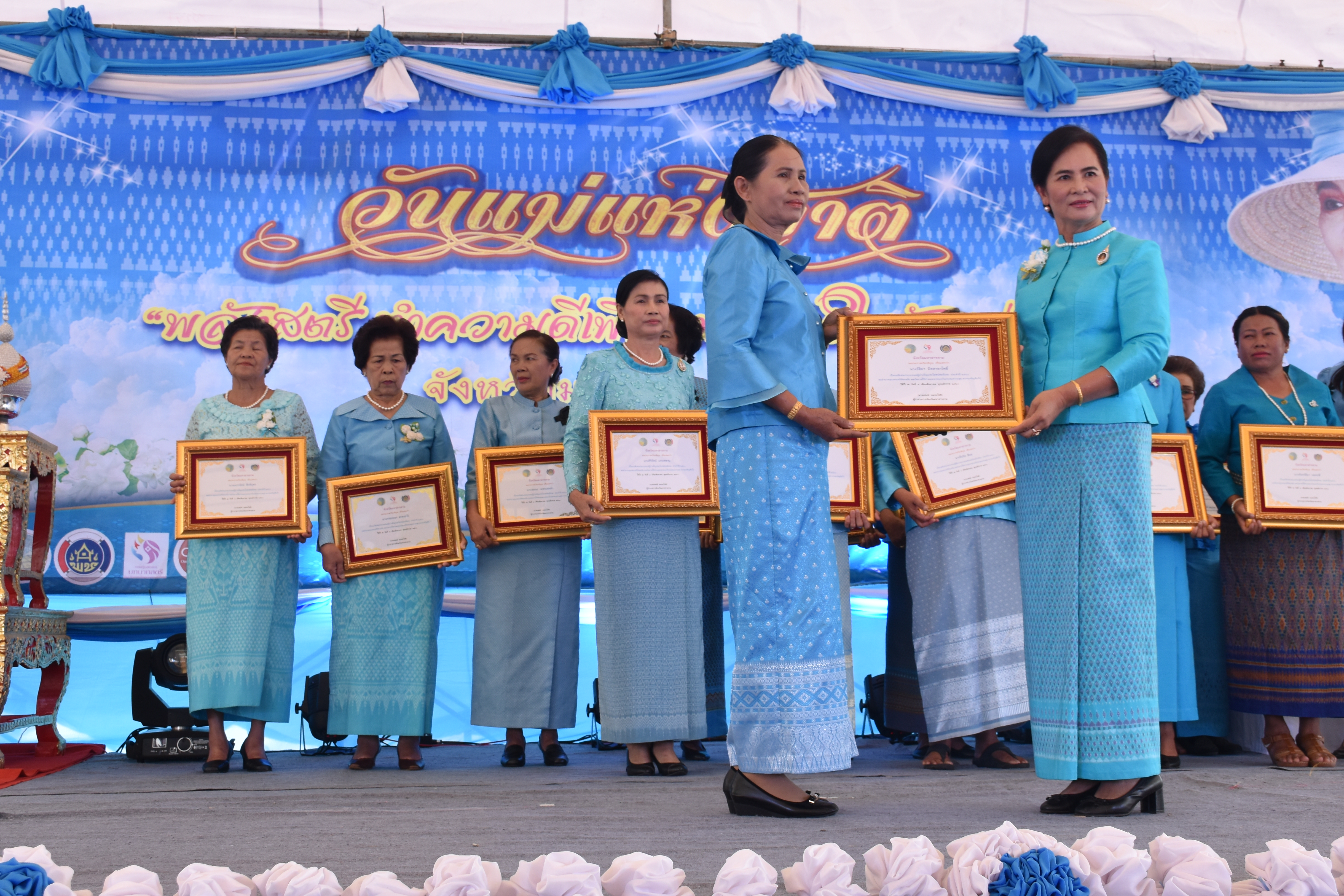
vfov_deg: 28.0
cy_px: 357
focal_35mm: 48
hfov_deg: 41.1
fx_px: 1792
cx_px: 694
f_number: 7.1
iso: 400
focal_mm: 26
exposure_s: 1/200
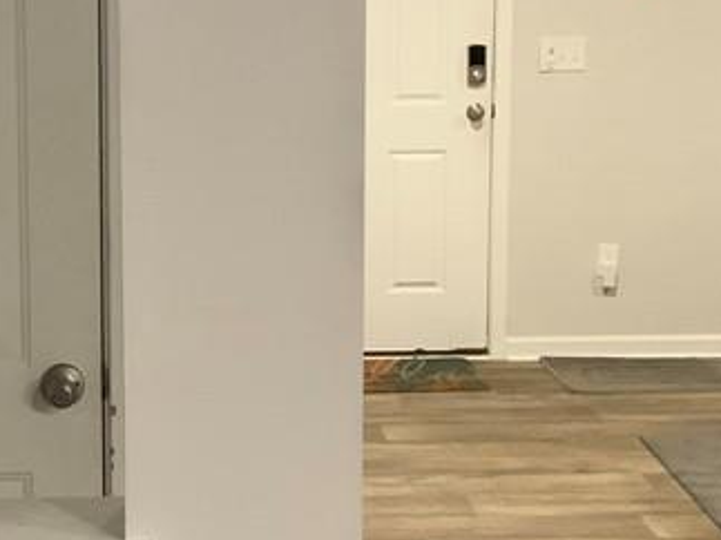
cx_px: 232
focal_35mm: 92
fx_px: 1916
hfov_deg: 21.2
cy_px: 261
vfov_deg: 16.1
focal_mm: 3
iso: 320
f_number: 1.8
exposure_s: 1/40
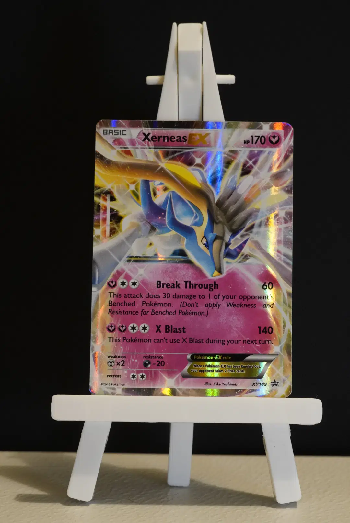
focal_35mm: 75
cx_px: 175
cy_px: 262
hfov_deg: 18.2
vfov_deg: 27.0
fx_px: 1092
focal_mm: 50
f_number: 7.1
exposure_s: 1/13
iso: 1600
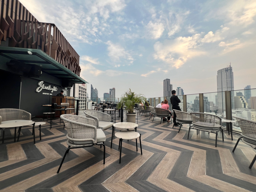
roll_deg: +0.0
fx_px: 96
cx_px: 128
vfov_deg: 89.9
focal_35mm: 13
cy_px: 96
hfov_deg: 106.2
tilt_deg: +4.3
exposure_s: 1/252
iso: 32
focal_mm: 1.57
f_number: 1.8
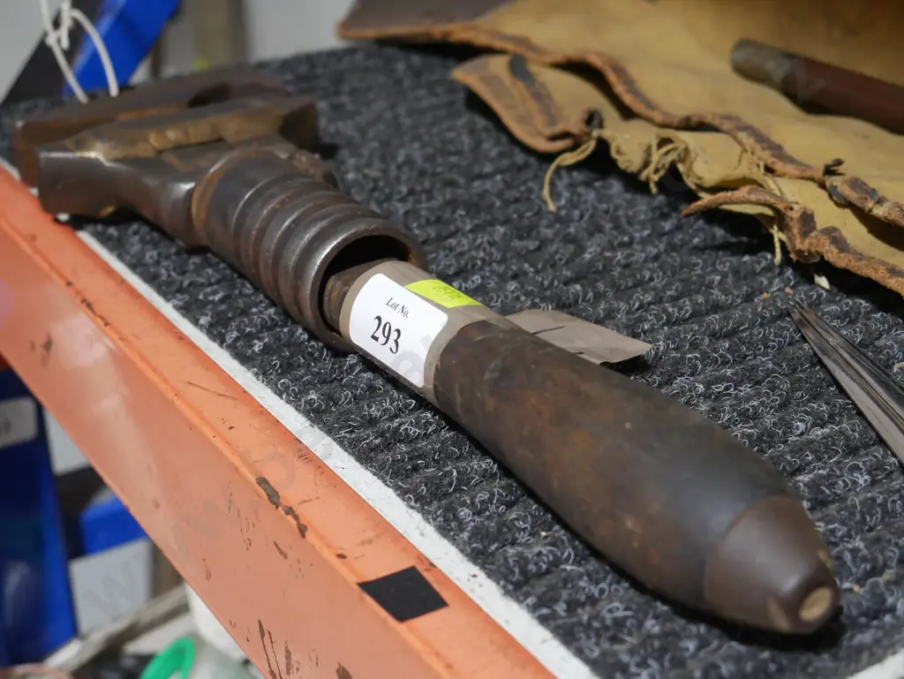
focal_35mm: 60
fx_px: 1568
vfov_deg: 24.4
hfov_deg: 32.2
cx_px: 452
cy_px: 340
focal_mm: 30
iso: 1600
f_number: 5.4
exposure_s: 1/60
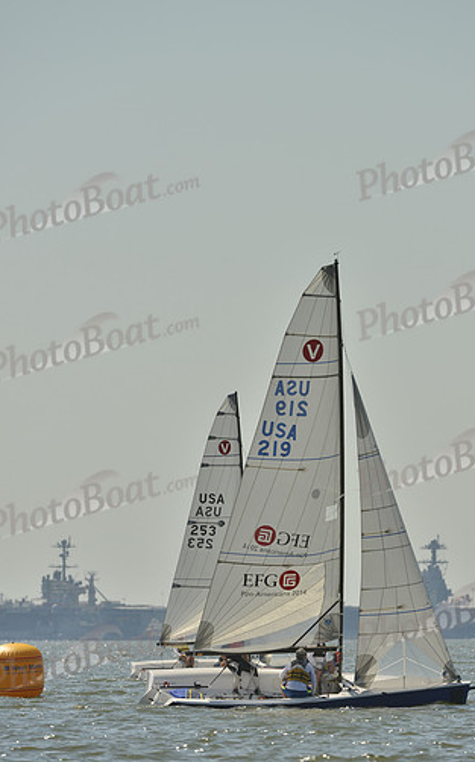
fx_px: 8071
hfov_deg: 3.4
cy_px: 402
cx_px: 278
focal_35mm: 389
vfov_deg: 5.4
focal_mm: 330
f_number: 7.1
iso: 200
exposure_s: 1/1250
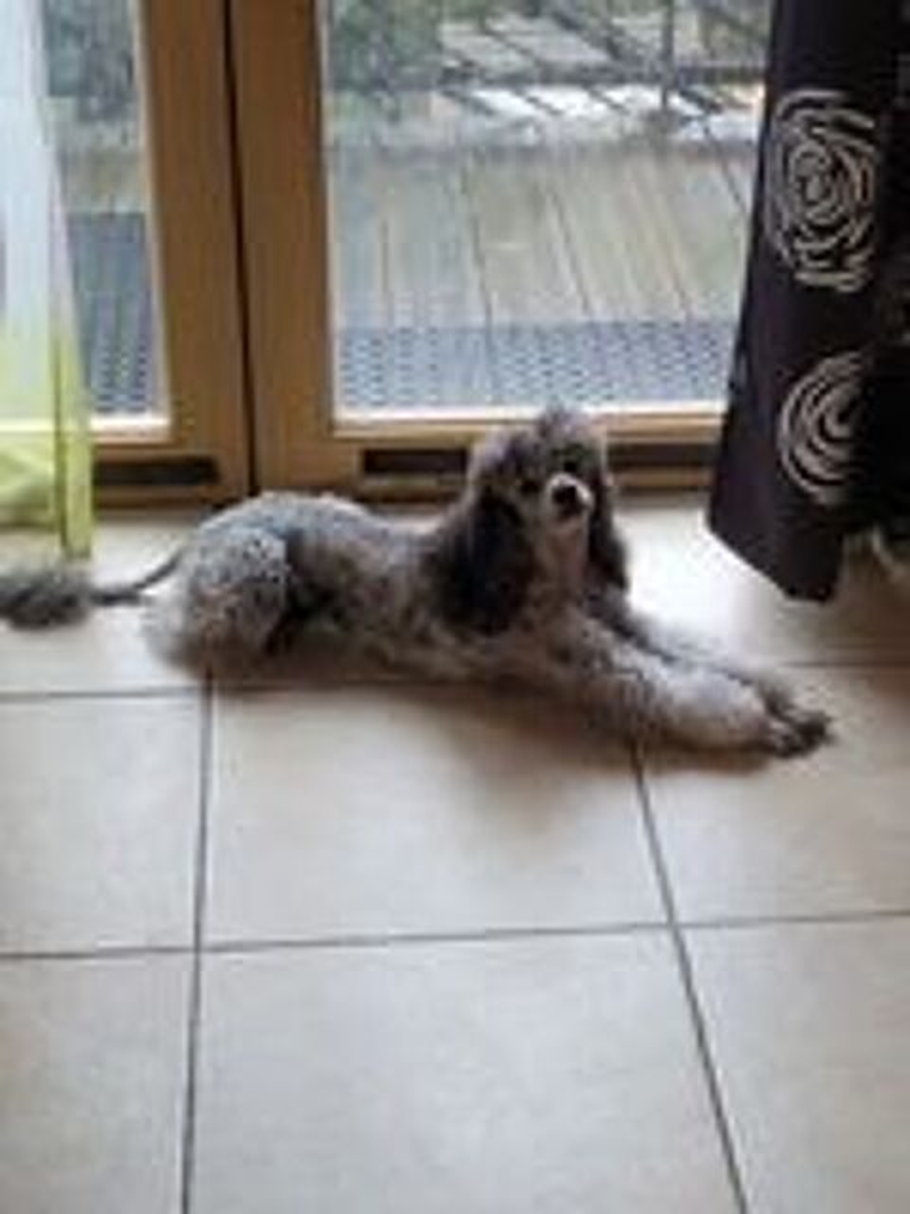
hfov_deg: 53.1
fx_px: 911
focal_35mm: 26
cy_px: 607
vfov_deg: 67.3
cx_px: 455
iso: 160
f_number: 1.8
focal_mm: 5.4
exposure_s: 1/50
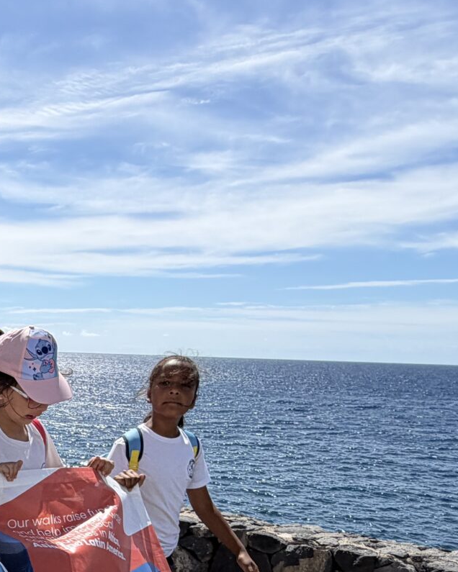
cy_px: 572
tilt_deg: -15.1
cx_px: -55
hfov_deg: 30.3
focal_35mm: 44
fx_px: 746
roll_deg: +0.2
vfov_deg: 37.5
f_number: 2.2
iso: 20
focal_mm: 2.22
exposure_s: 1/1189
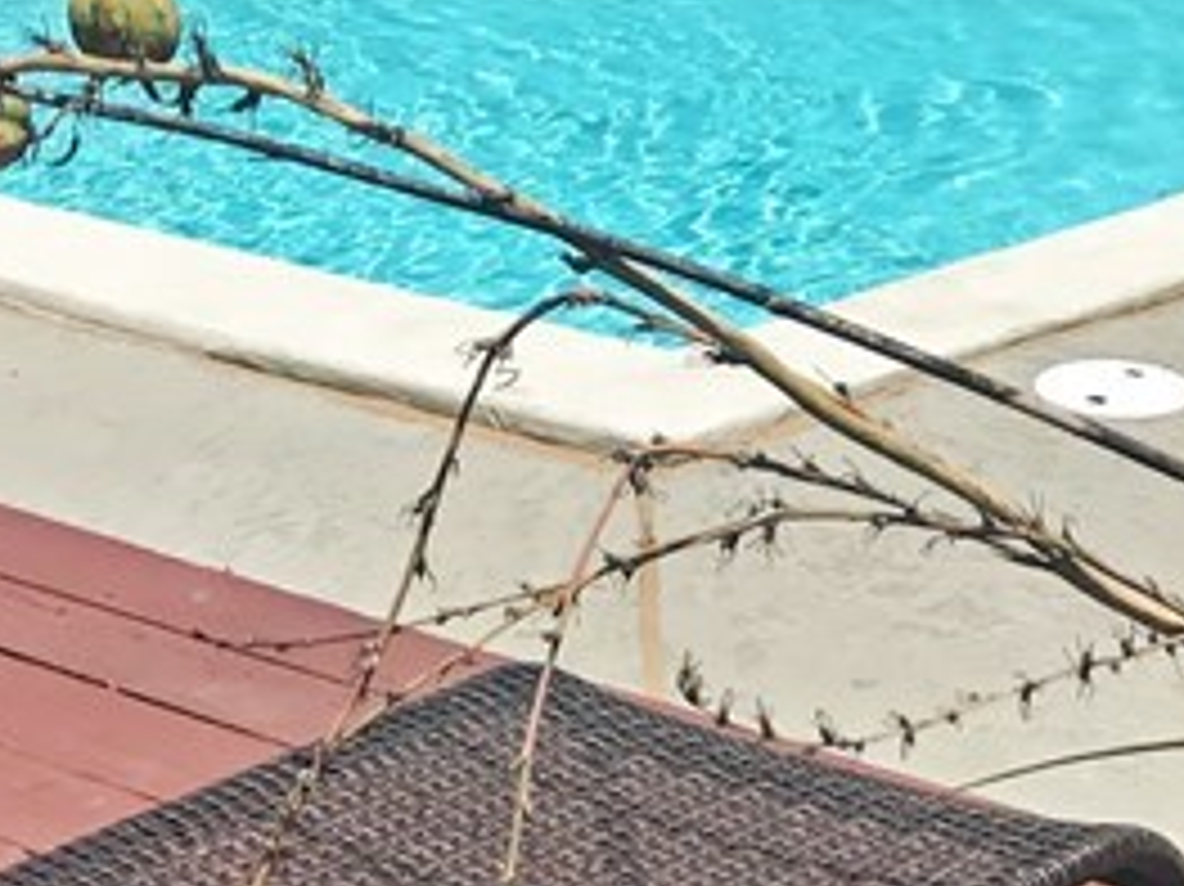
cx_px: 1495
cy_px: 175
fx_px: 3727
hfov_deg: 17.1
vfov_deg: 13.5
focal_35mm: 109
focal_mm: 3.99
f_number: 1.8
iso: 20
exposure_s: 1/4167
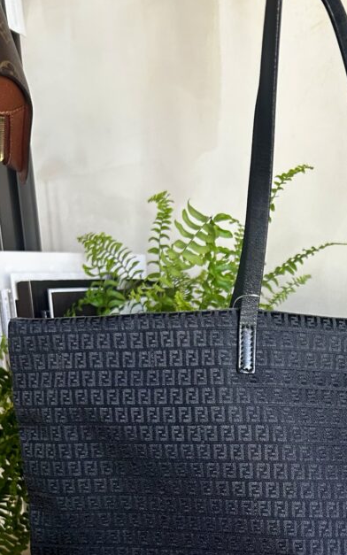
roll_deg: +0.2
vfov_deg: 42.4
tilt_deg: -14.3
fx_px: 681
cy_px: 444
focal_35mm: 45
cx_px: 311
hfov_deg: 27.6
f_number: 1.5
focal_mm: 5.7
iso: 160
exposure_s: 1/60
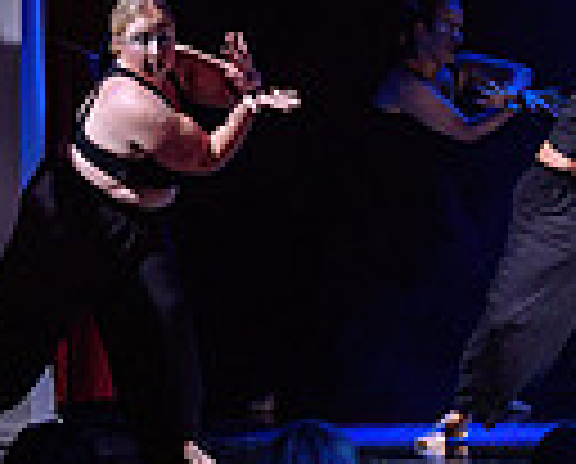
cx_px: 892
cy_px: 70
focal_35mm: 307
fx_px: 5246
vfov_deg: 5.1
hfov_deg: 6.2
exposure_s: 1/200
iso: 1600
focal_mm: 70
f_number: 2.8
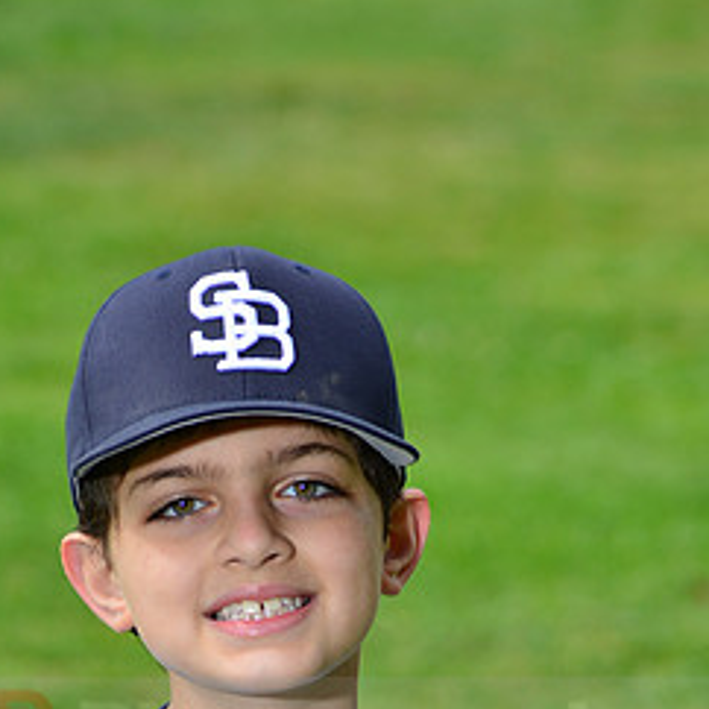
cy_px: 718
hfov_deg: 4.3
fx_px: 9431
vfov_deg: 4.3
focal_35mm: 407
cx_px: 292
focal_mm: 200
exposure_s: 1/200
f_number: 10
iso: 160
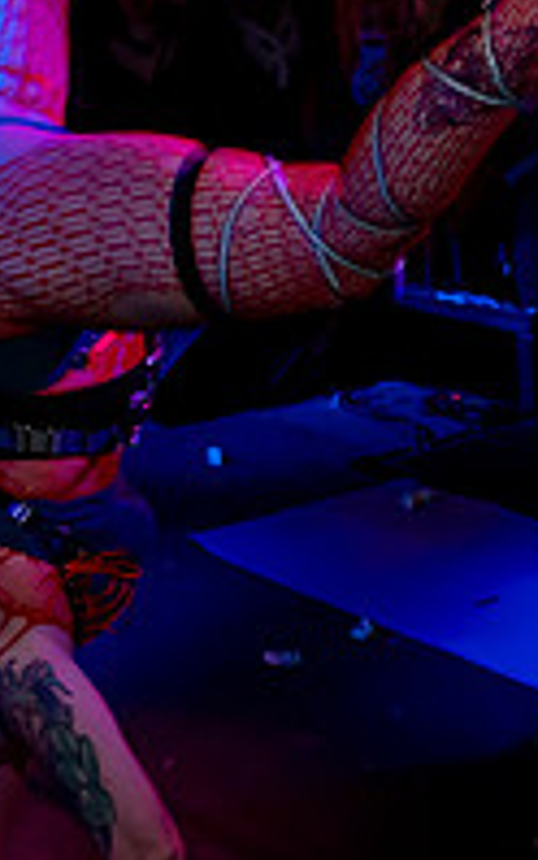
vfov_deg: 24.6
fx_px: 1968
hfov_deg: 15.3
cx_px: 533
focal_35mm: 84
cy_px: 468
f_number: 4
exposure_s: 1/100
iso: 5000
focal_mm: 24
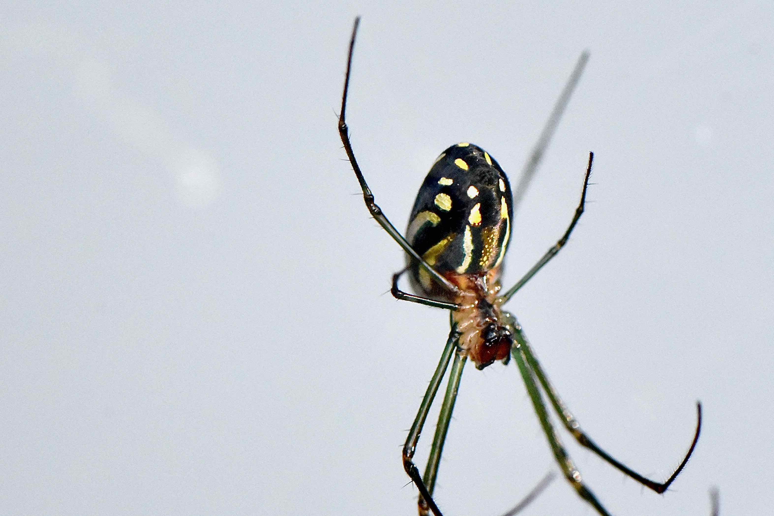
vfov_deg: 13.1
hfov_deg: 19.5
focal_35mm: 105
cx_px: 387
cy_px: 258
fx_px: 2258
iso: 10000
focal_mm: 105
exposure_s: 1/1600
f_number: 10
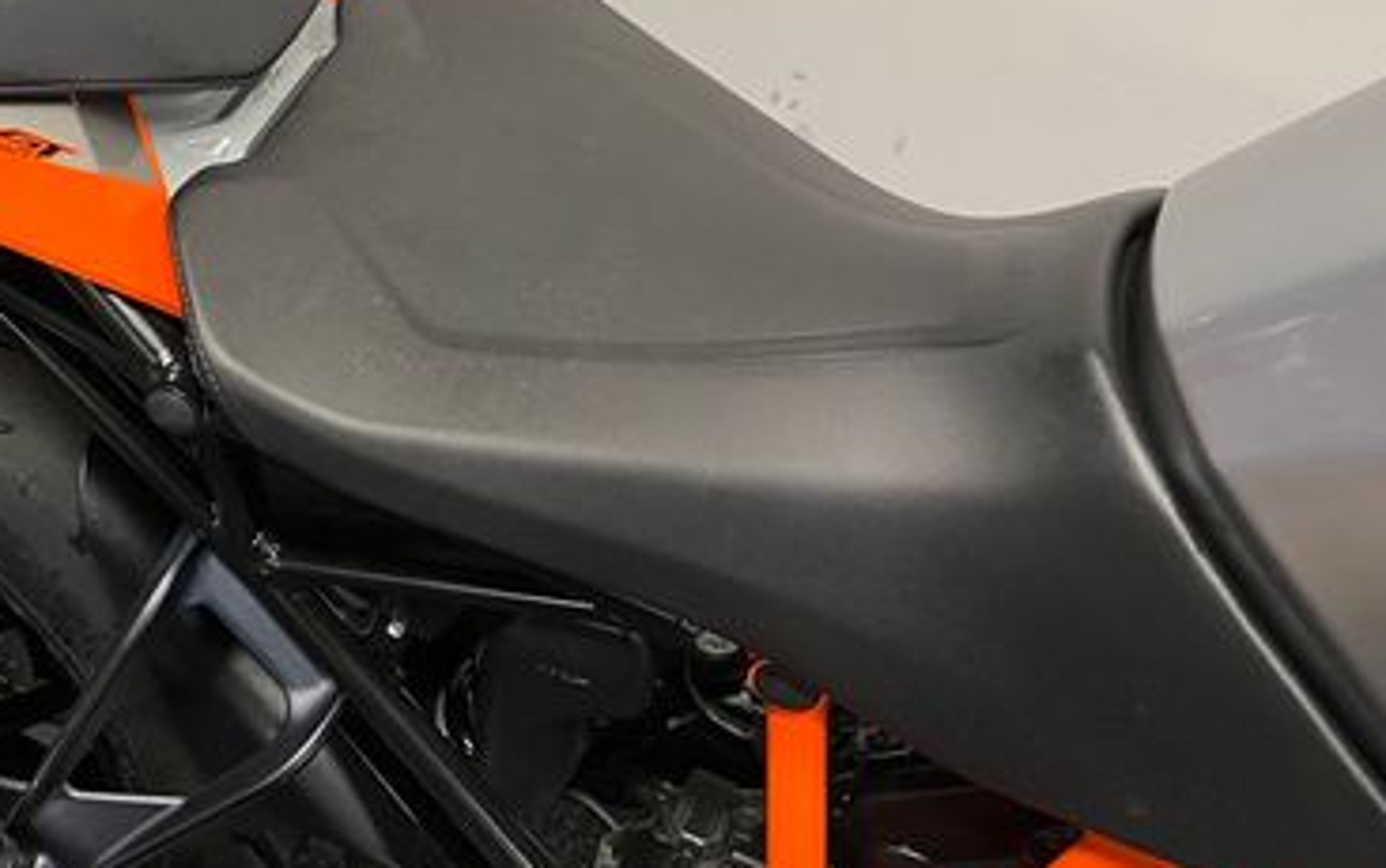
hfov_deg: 39.6
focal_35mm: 48
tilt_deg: -40.2
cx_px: 219
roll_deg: +0.5
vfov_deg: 26.5
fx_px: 1814
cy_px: 196
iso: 125
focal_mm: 5.1
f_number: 1.6
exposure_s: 1/50
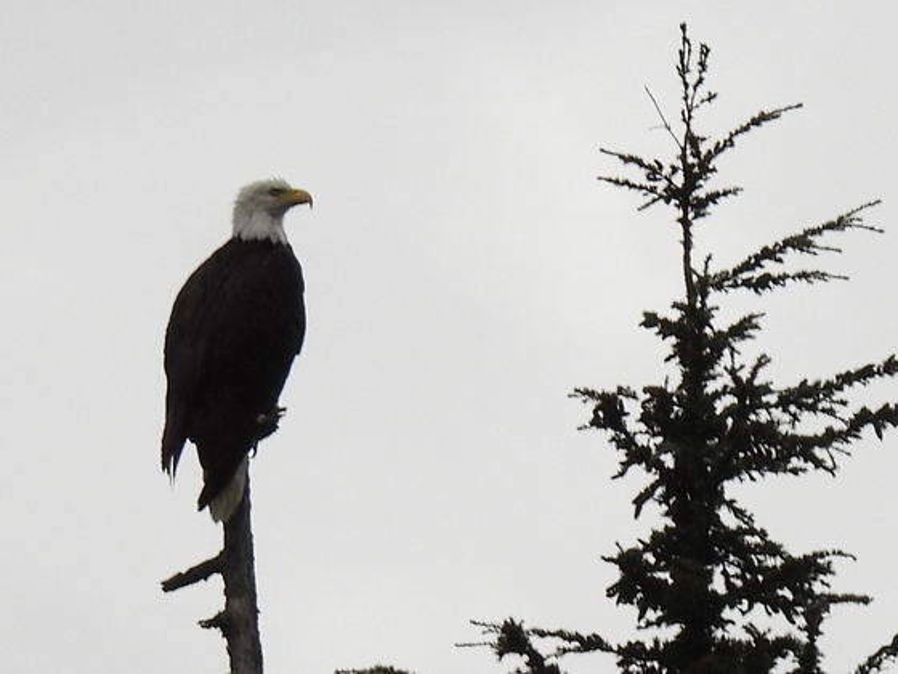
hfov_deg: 9.0
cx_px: 449
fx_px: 5707
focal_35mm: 220
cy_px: 337
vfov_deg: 6.8
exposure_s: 1/250
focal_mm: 39.3
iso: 140
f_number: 4.5
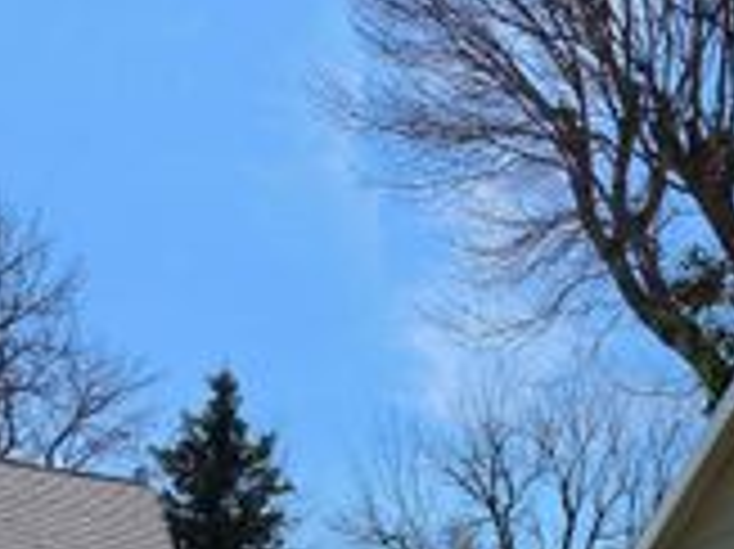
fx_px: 848
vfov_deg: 27.8
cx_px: 639
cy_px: 763
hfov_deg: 43.4
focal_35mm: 40
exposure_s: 1/1894
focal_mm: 2.2
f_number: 1.9
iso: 32
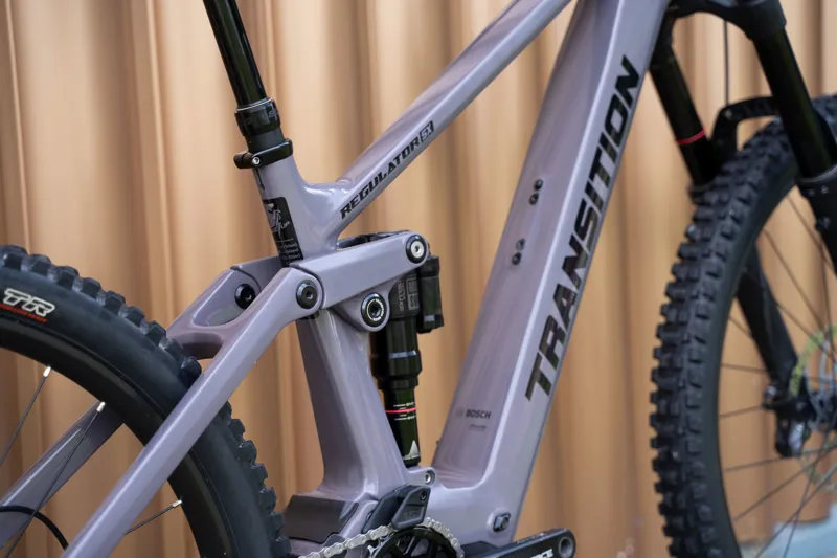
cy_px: 279
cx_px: 418
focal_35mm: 72
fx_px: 1674
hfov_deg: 28.1
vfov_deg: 18.9
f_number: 4
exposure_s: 1/1250
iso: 1000
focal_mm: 72
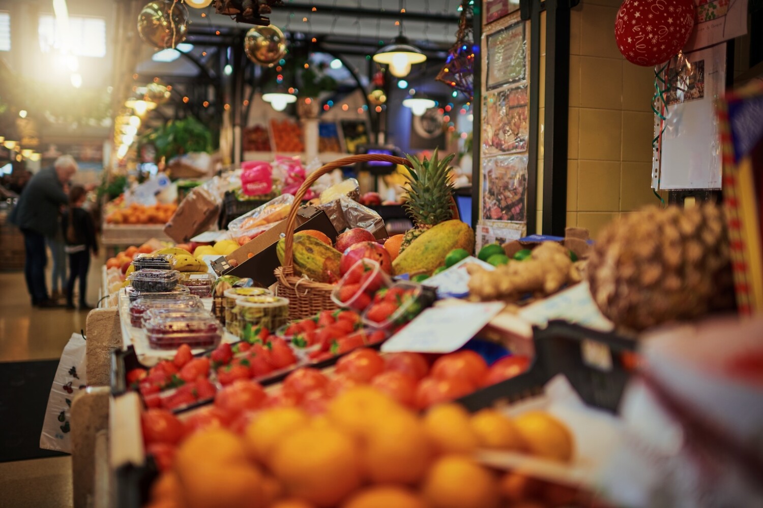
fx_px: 742
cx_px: 382
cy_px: 254
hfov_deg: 54.4
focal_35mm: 35
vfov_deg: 37.9
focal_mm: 35
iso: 400
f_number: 1.8
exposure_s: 1/200
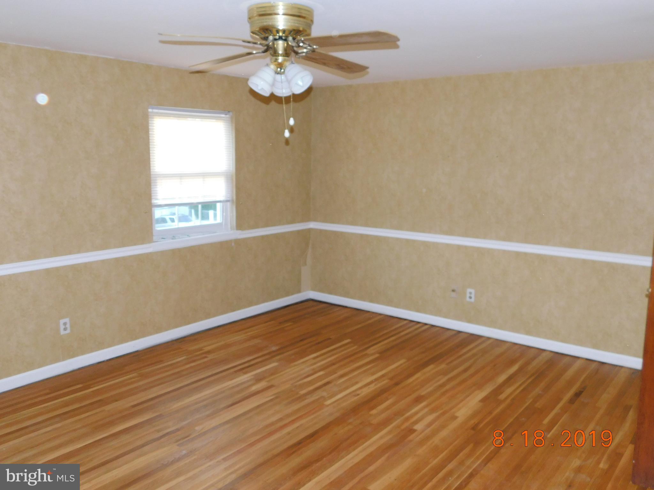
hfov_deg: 60.0
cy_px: 245
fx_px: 567
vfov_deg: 46.8
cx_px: 327
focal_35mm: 30
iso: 220
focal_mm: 5.3
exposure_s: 1/30
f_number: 3.2
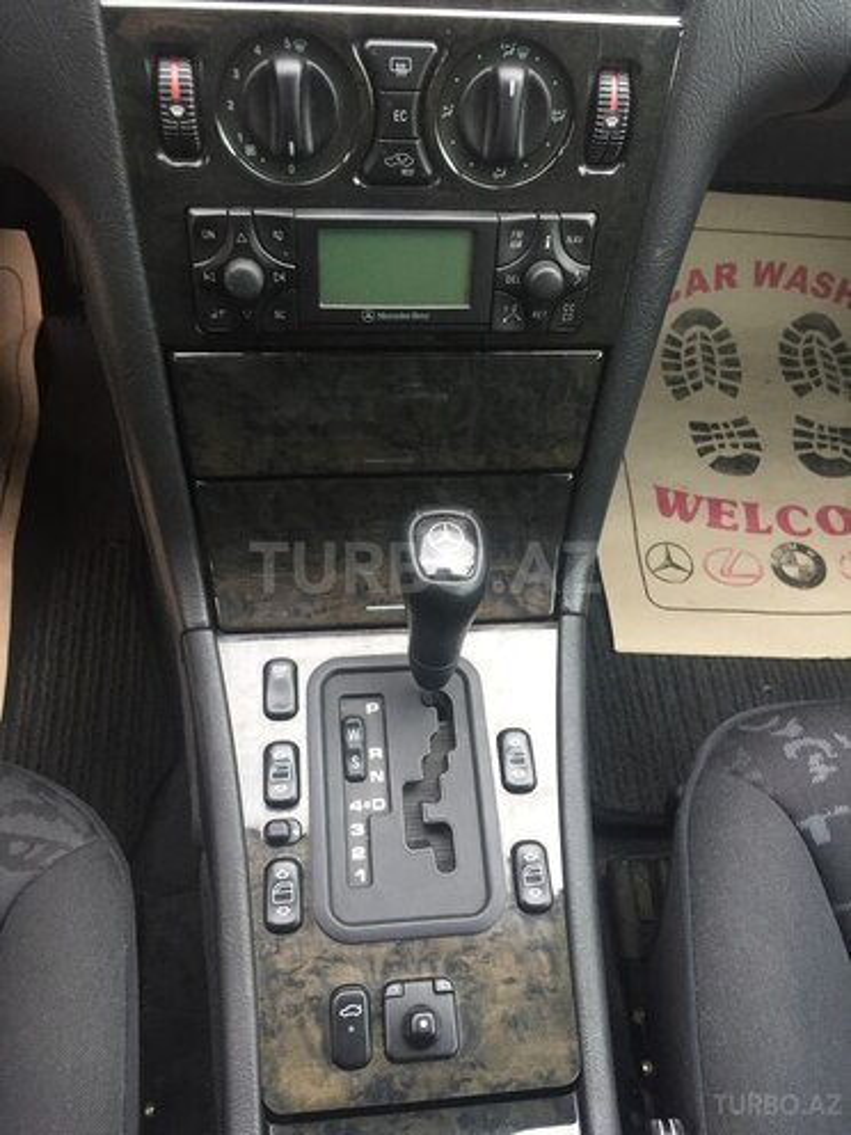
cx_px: 426
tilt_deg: -61.4
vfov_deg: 61.7
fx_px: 951
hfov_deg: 48.2
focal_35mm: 29
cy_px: 568
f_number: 2.2
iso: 125
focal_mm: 4.15
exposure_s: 1/33
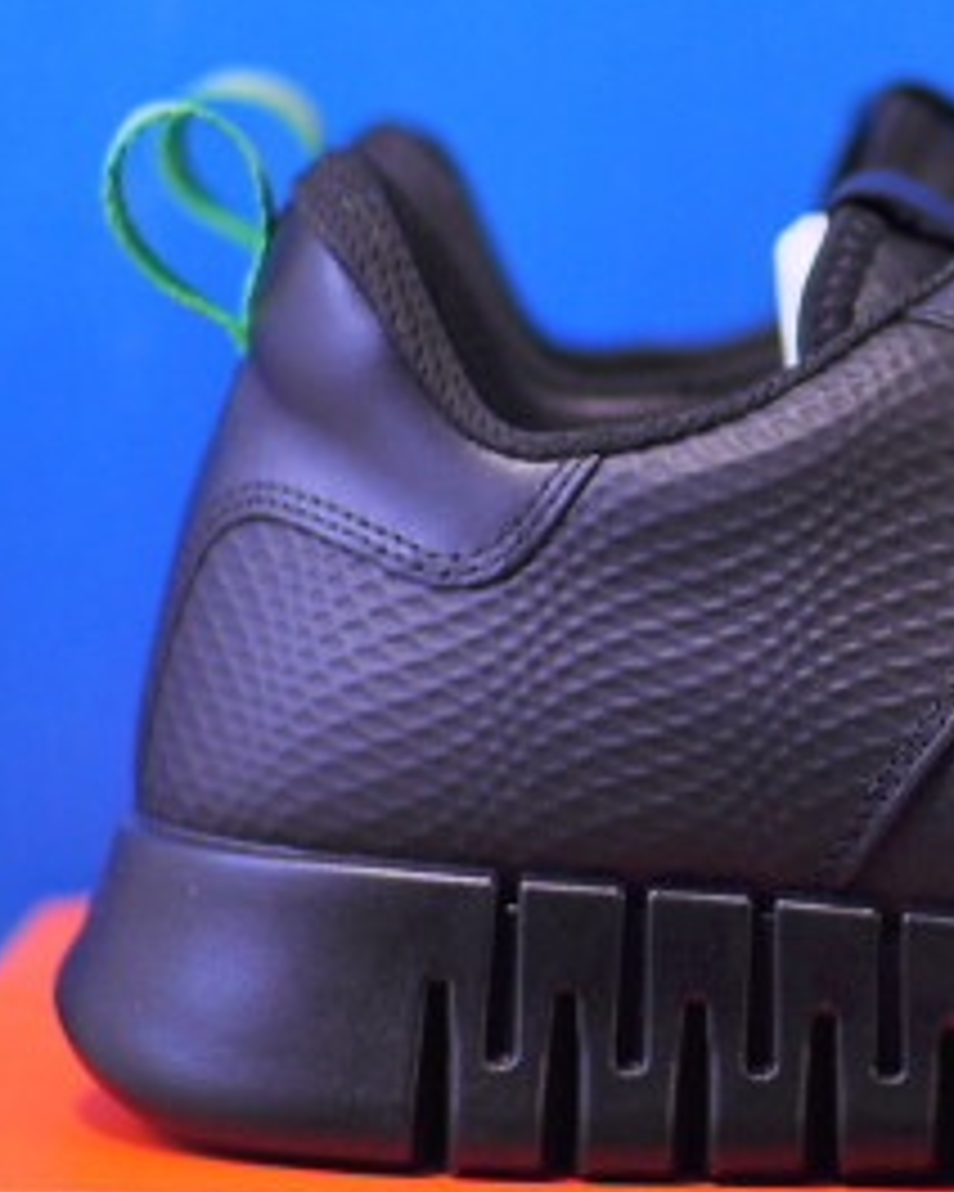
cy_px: 232
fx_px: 7482
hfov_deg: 7.2
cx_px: 1215
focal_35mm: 212
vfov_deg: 9.1
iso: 250
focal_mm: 50
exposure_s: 1/320
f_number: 2
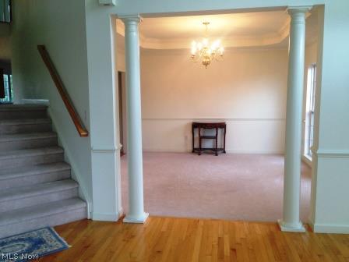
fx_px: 333
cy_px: 131
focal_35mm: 33
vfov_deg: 42.9
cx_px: 174
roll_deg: +0.6
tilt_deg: -6.3
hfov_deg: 55.4
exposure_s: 1/60
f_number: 2.4
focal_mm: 4.12
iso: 64
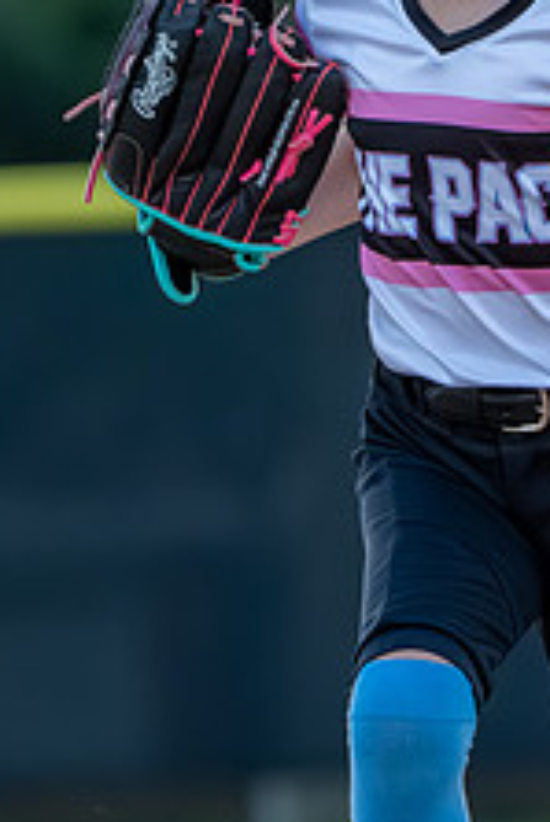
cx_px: 557
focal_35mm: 1152
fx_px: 26357
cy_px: 149
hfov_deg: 1.2
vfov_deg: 1.8
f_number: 5.6
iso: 2500
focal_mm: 315
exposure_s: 1/1250
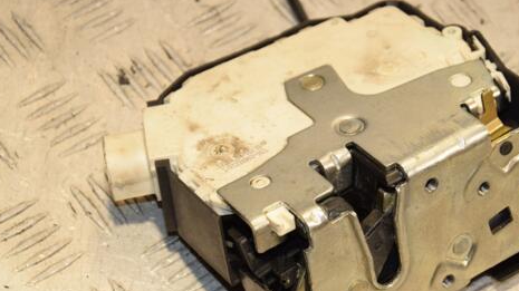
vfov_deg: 8.5
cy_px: 164
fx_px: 1953
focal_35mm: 142
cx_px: 317
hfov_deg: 15.1
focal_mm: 70
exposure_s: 1/200
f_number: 6.3
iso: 800
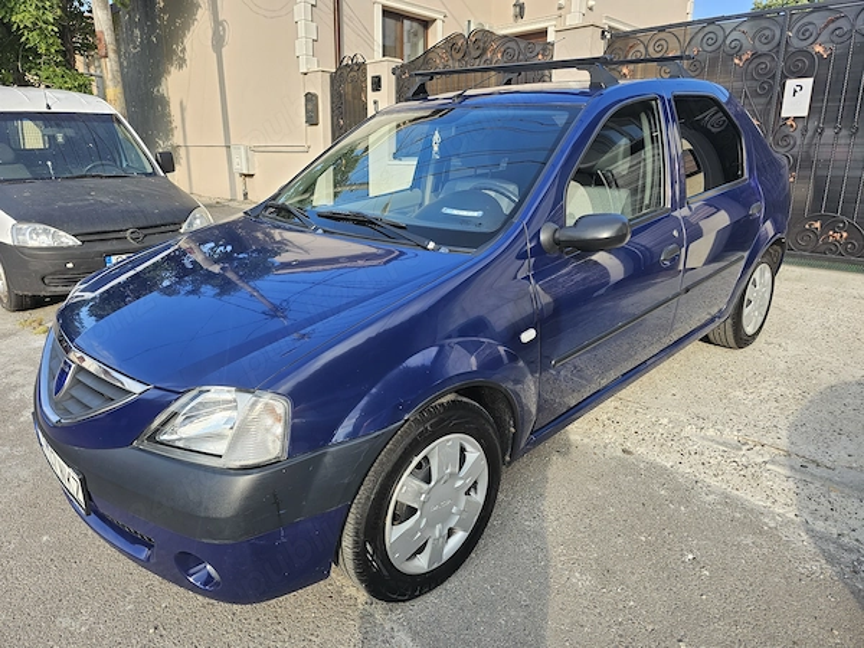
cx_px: 432
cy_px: 324
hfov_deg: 73.9
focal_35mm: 23
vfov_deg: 58.9
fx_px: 574
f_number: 1.7
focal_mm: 6.3
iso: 16
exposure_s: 1/180
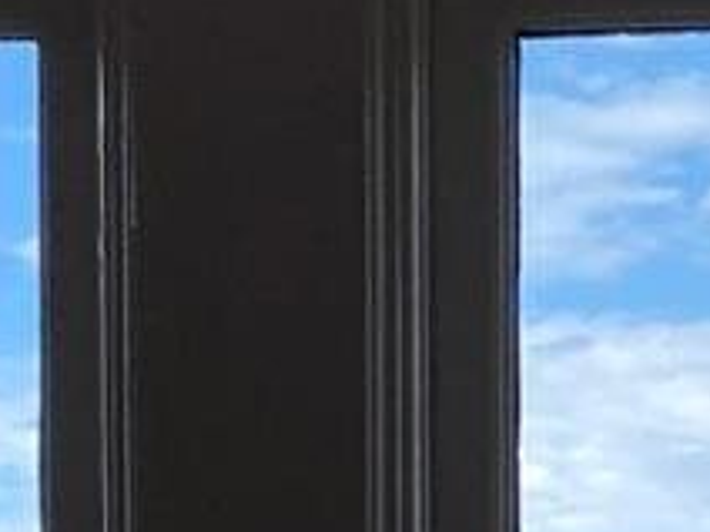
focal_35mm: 184
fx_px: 3774
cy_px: 1168
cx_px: 569
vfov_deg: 7.6
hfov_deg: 10.7
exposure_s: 1/1114
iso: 32
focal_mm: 4.25
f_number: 1.8
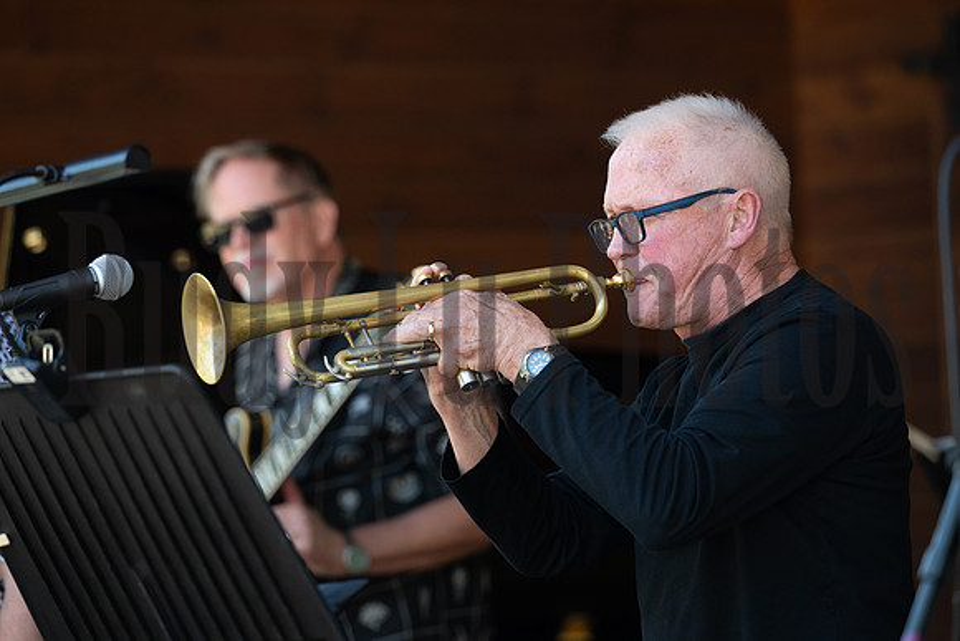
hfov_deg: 10.3
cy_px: 320
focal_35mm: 200
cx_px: 480
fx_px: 5334
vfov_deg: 6.9
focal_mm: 200
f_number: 4
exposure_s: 1/640
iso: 1250
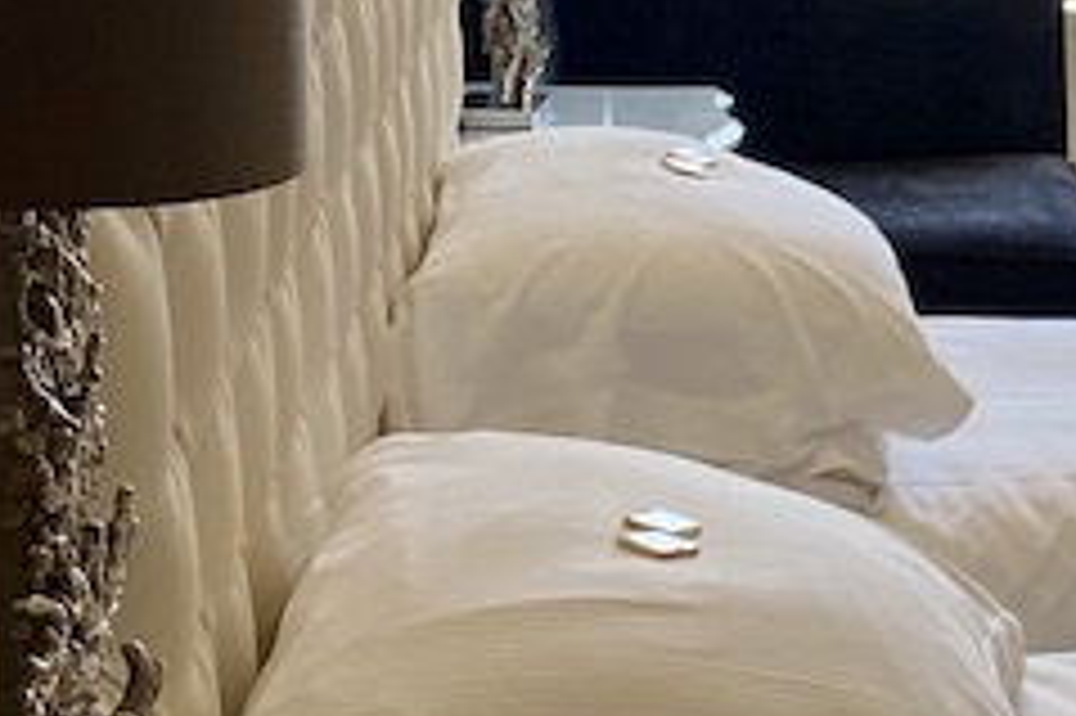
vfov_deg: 11.7
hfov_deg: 15.2
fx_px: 3465
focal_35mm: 116
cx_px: 1963
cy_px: 54
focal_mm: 4.25
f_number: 1.8
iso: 80
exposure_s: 1/121
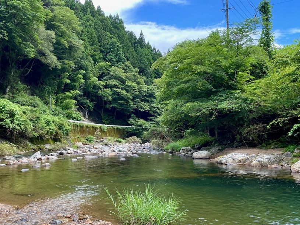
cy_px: 112
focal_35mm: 26
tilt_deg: +5.5
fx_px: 225
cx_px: 150
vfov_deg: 53.1
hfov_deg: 67.3
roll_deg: +1.9
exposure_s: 1/518
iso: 32
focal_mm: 4.2
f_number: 1.6
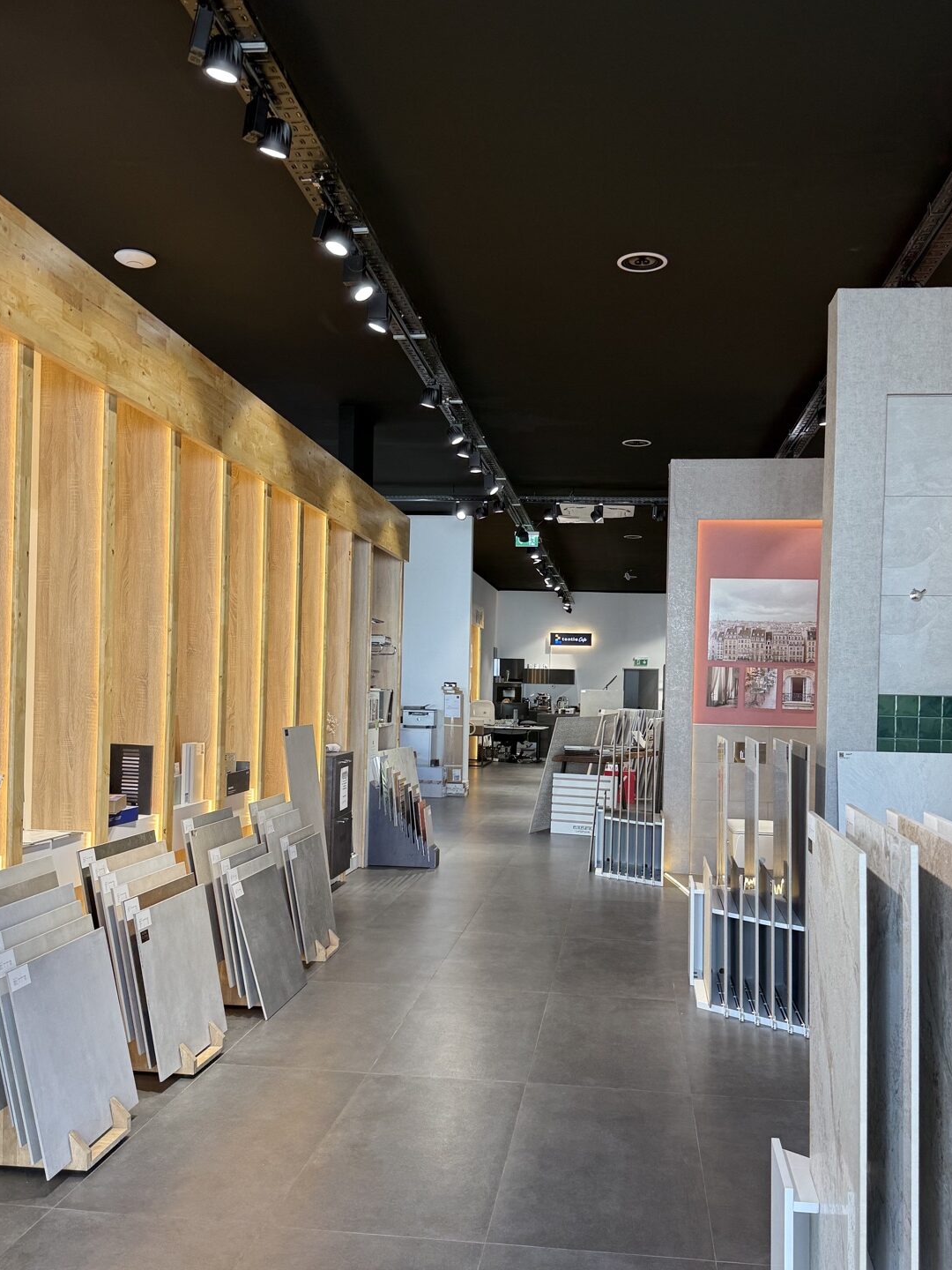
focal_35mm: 30
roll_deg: -2.0
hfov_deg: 46.8
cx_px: 508
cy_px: 695
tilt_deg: -0.3
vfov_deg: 59.9
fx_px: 1100
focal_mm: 6.76
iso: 80
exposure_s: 1/100
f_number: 1.78
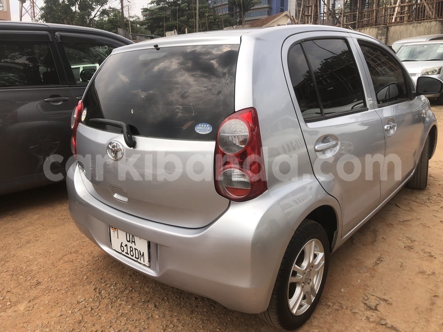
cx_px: 222
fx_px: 358
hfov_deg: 63.4
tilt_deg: -12.5
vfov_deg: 49.7
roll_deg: +0.3
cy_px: 166
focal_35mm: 28
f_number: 1.8
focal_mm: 3.99
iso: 20
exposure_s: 1/960
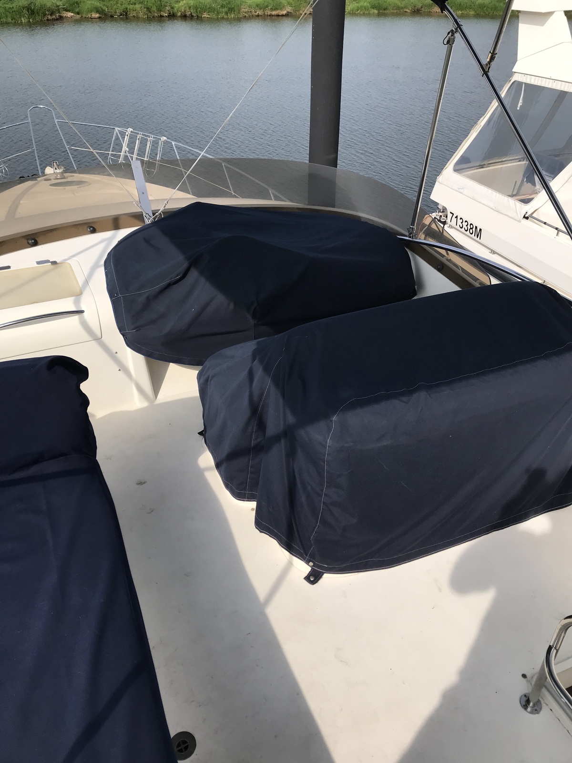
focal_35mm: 28
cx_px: 286
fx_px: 617
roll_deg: -1.6
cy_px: 382
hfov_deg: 49.7
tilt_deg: -32.0
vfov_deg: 63.4
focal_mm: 3.99
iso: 20
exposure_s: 1/2519
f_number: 1.8
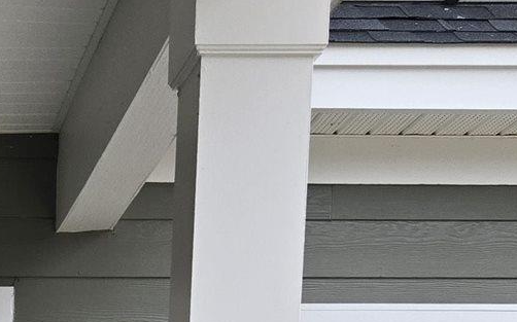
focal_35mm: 112
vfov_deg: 9.9
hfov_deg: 17.7
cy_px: 822
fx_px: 1577
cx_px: -113
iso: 80
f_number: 1.8
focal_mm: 5.4
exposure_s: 1/1509
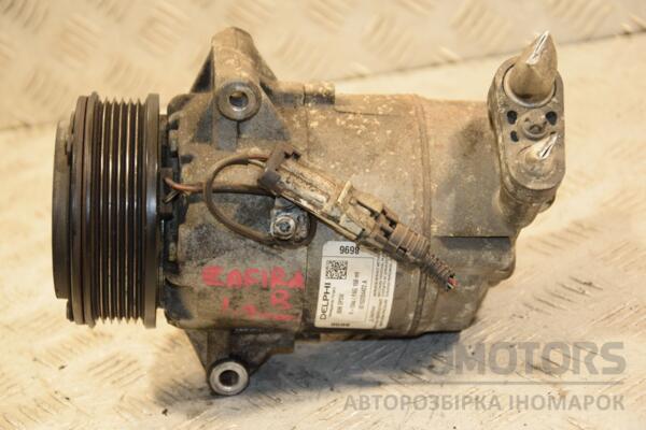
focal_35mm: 93
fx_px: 1669
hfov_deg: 21.9
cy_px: 215
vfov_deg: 14.7
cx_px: 323
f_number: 5.3
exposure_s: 1/100
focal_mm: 62
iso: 800
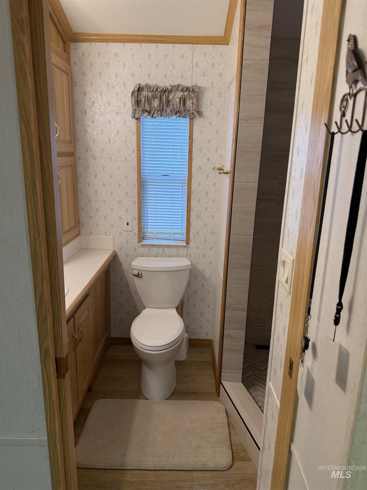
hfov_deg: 56.8
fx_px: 339
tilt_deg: -14.8
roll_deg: -2.8
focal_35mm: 24
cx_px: 184
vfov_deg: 71.6
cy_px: 245
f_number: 1.78
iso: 80
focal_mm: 6.76
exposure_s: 1/124
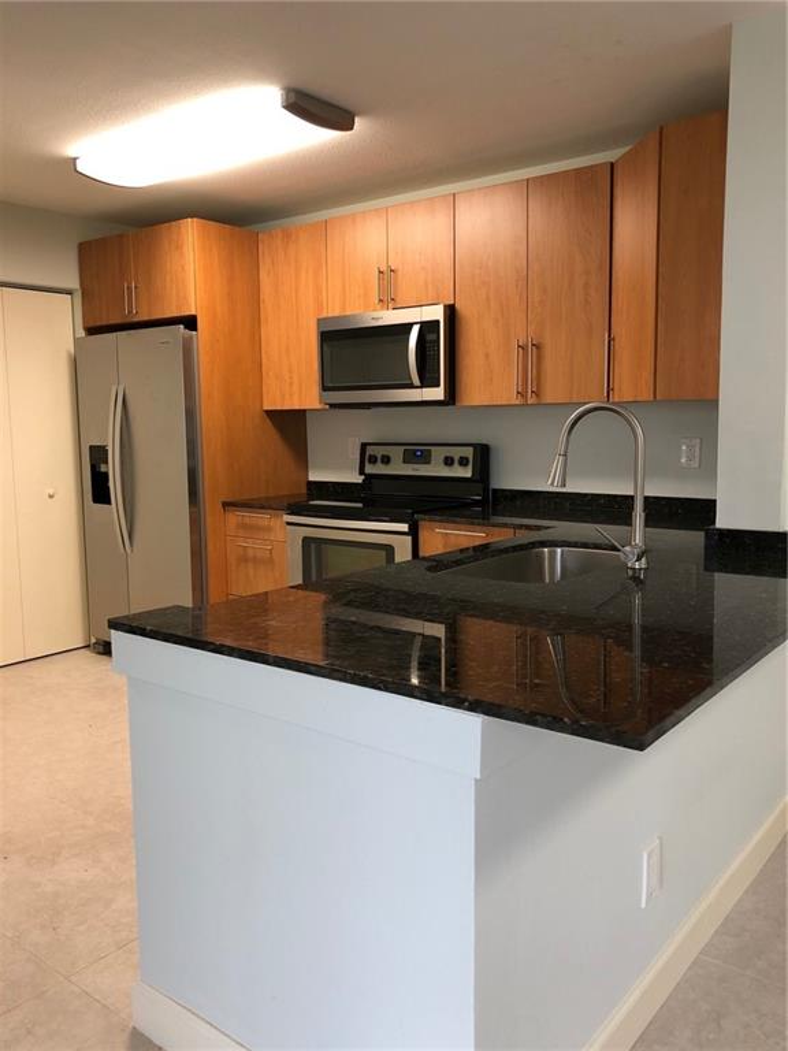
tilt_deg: -6.2
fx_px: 850
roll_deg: +0.6
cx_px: 394
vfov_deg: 63.4
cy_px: 526
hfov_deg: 49.7
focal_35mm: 28
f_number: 1.8
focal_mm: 4
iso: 40
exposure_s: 1/17
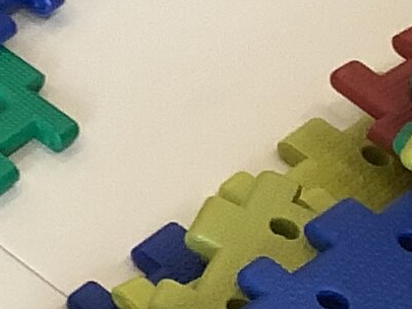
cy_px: -517
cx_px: -794
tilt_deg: -30.2
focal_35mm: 196
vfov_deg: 7.0
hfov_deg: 8.5
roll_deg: +1.4
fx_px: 2333
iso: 64
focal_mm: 3.3
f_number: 2.4
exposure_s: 1/120
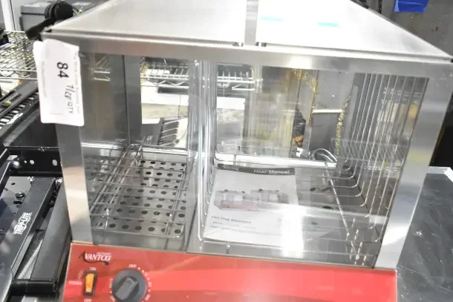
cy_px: 151
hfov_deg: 57.2
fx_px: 415
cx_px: 226
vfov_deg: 40.0
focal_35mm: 33
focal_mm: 22
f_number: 3.8
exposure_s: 1/50
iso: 1600
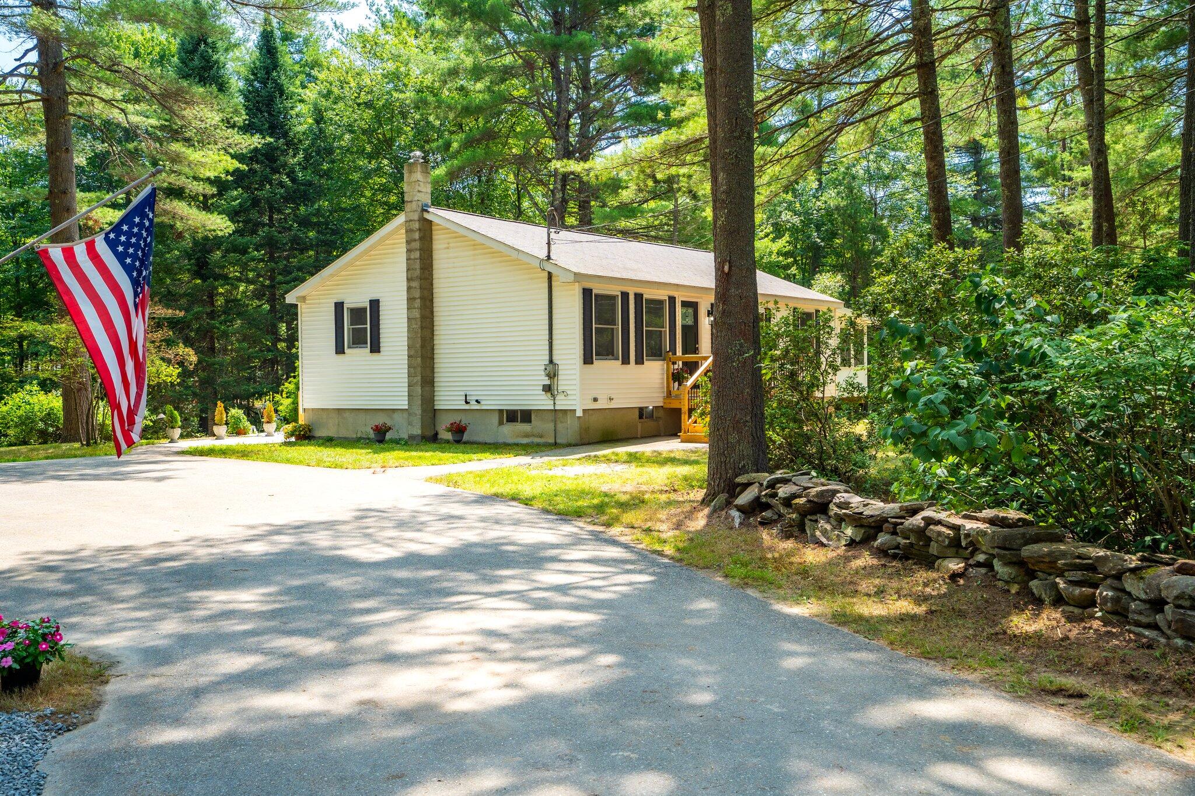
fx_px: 1162
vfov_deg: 37.8
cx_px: 598
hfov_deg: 54.4
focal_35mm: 35
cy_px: 398
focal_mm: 35
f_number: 9
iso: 50
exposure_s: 1/60
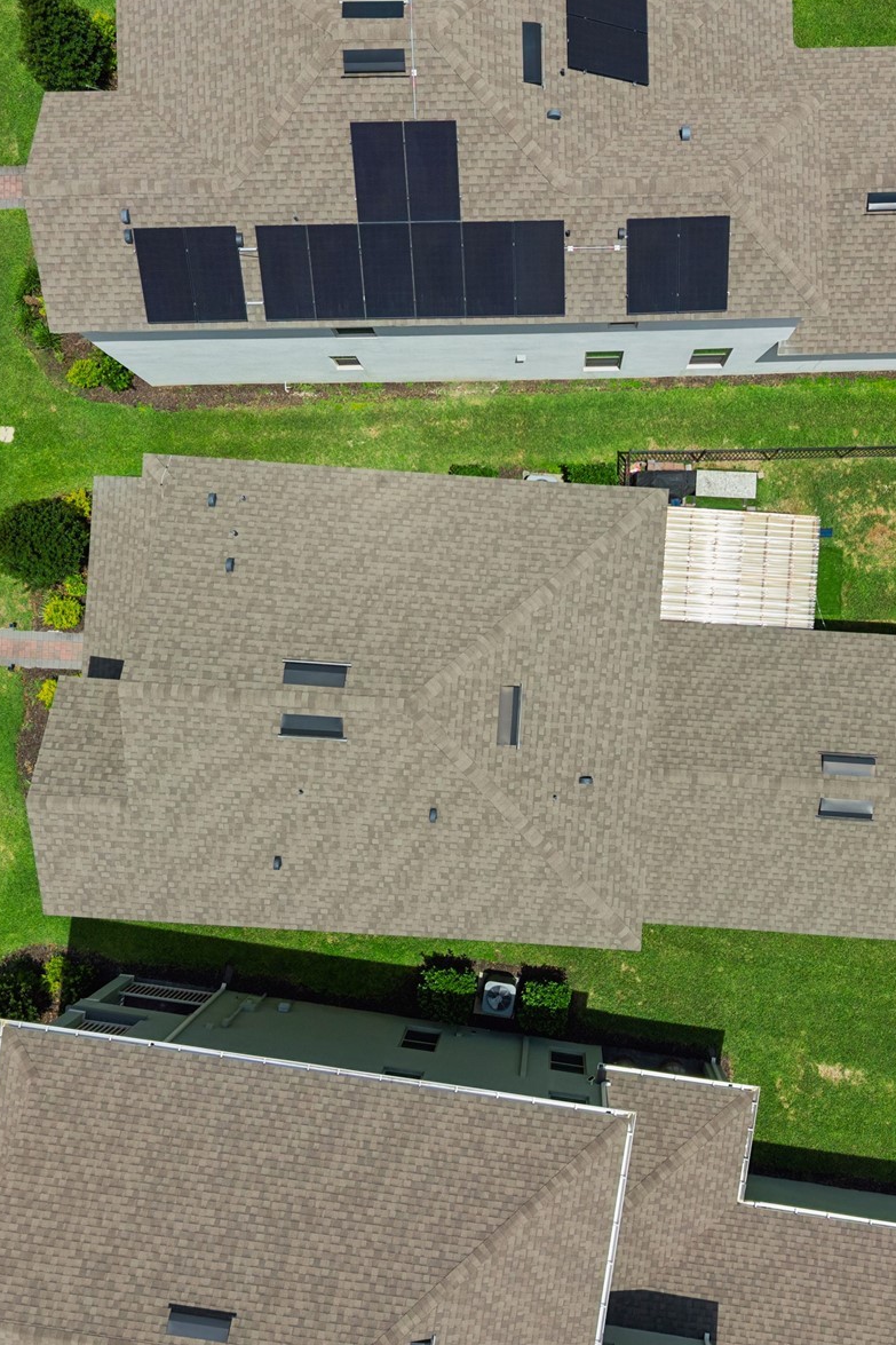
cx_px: 558
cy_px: 678
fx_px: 1270
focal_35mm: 34
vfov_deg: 55.8
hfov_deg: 38.6
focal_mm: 8.7
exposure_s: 1/8000
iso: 160
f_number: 1.8
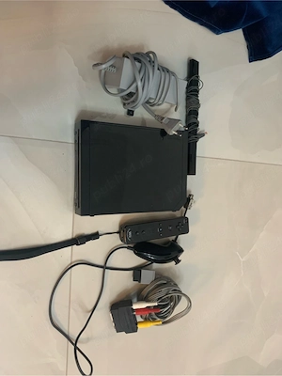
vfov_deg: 67.3
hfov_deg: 53.1
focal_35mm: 26
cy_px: 188
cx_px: 141
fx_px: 282
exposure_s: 1/33
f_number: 1.8
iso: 250
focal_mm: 4.25
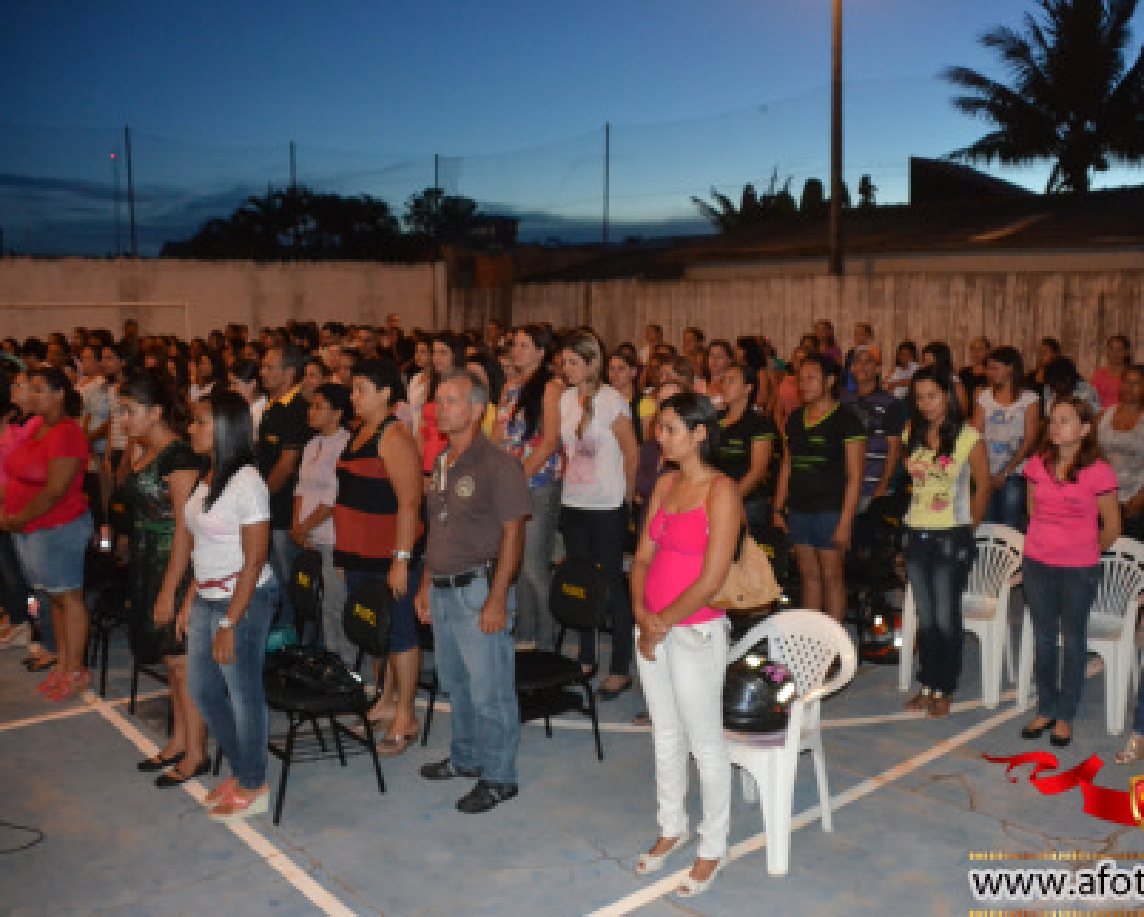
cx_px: 663
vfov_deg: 42.3
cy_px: 468
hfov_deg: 51.3
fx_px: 1186
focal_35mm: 35
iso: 3200
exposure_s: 1/60
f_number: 3.5
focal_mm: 20
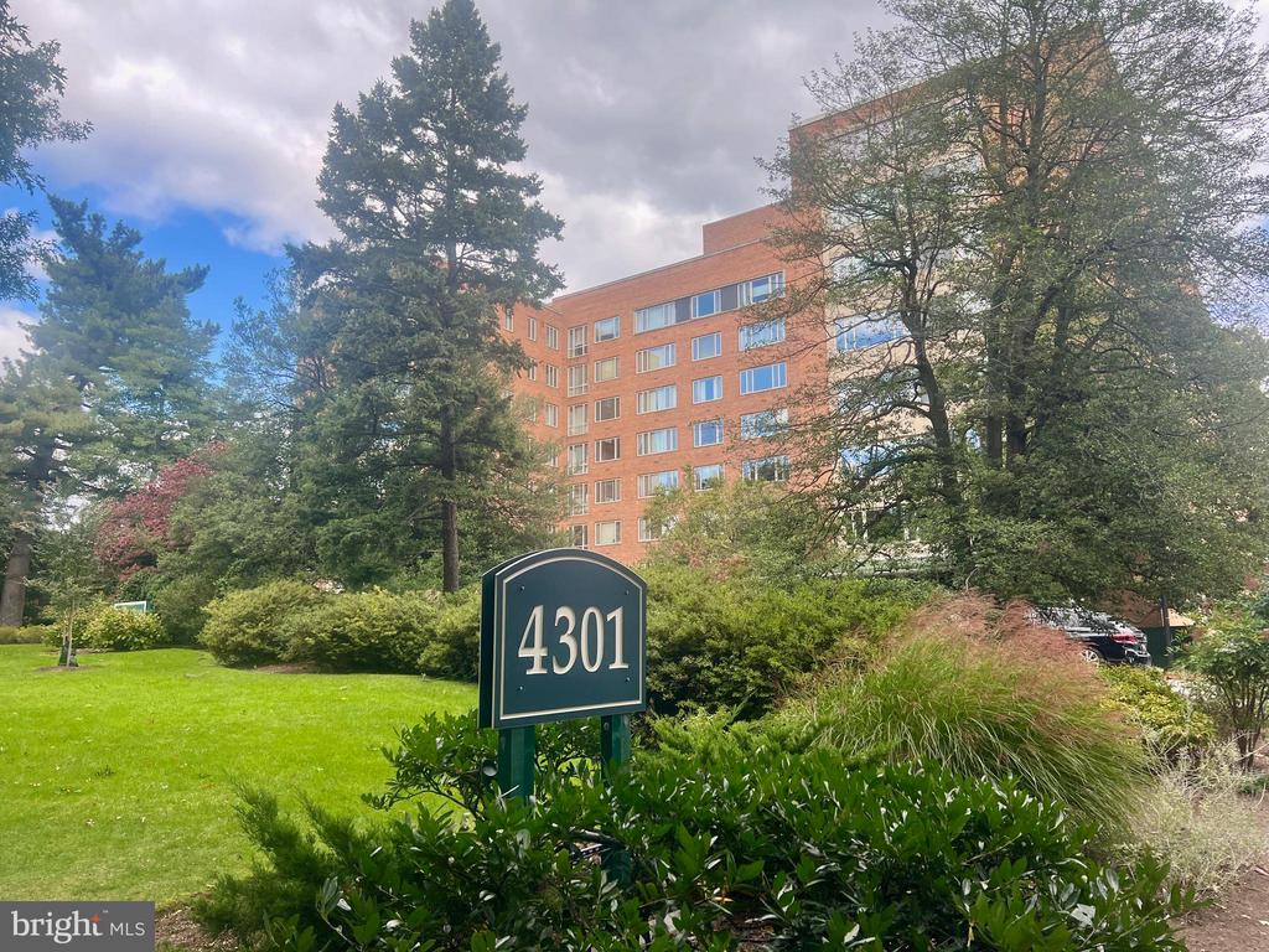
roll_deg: -0.1
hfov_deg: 67.3
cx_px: 634
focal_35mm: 26
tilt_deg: +9.5
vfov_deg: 53.1
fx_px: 953
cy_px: 476
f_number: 1.5
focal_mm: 5.7
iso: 50
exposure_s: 1/687
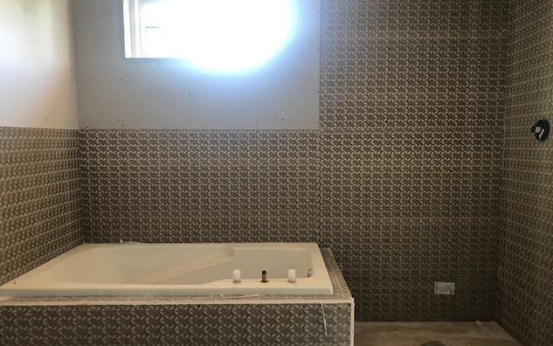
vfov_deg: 41.8
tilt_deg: -6.4
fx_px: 452
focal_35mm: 30
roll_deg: -0.1
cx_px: 278
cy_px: 189
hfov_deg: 62.9
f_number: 1.8
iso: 50
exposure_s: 1/15
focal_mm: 4
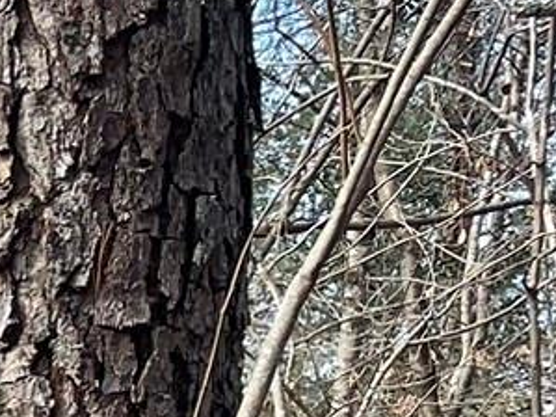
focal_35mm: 178
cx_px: -1279
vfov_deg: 7.5
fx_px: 2858
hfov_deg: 8.6
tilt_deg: -6.5
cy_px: 1152
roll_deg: +2.0
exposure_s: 1/215
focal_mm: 4.2
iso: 32
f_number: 1.6
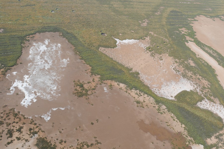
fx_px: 186
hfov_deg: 62.0
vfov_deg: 43.5
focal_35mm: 30
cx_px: 112
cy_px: 74
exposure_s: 1/400
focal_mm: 20
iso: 200
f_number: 7.1
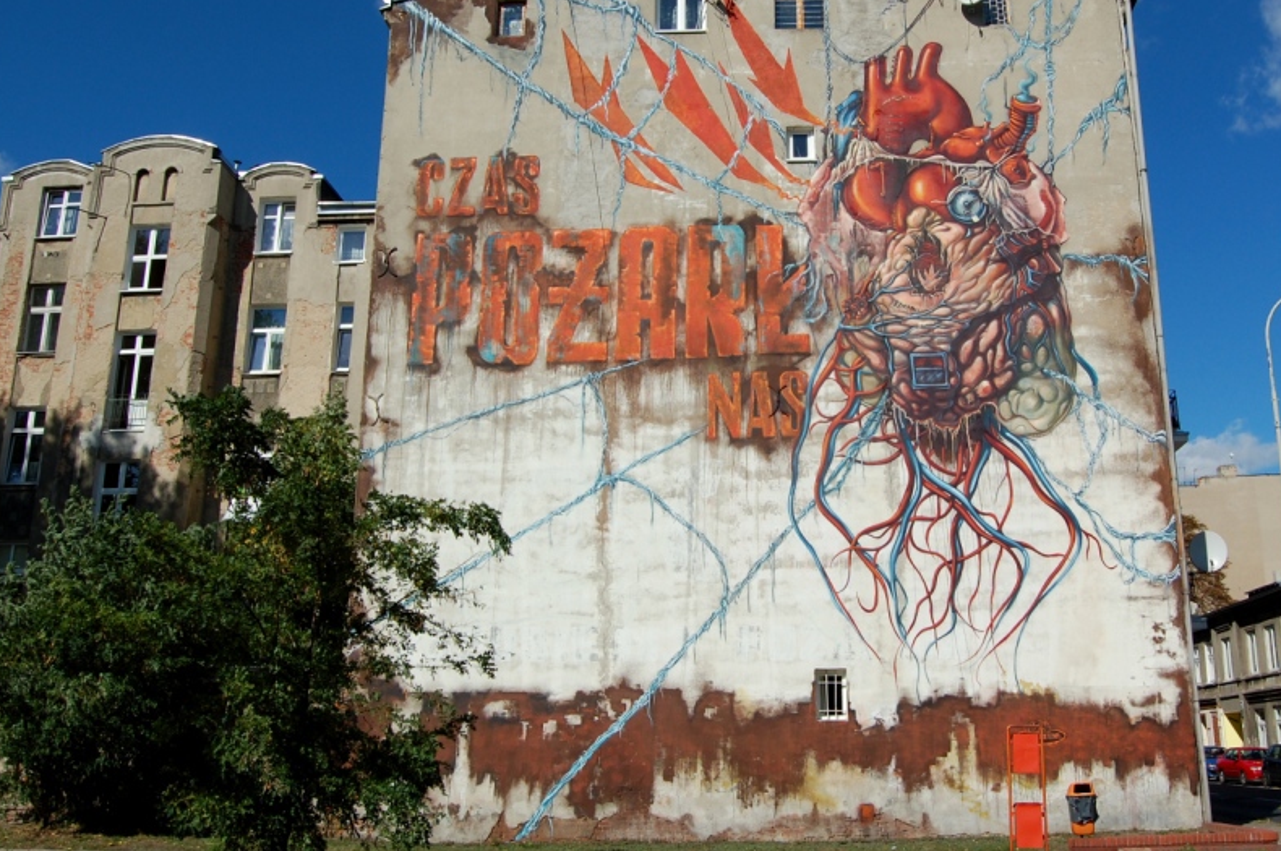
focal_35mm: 35
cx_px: 754
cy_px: 369
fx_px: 1244
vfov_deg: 37.7
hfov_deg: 54.2
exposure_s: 1/500
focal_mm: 18
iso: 200
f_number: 11
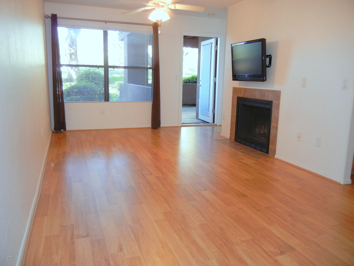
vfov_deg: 46.8
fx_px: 307
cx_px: 177
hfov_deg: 60.0
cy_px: 133
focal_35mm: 30
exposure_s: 1/30
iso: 195
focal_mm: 5.4
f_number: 3.5
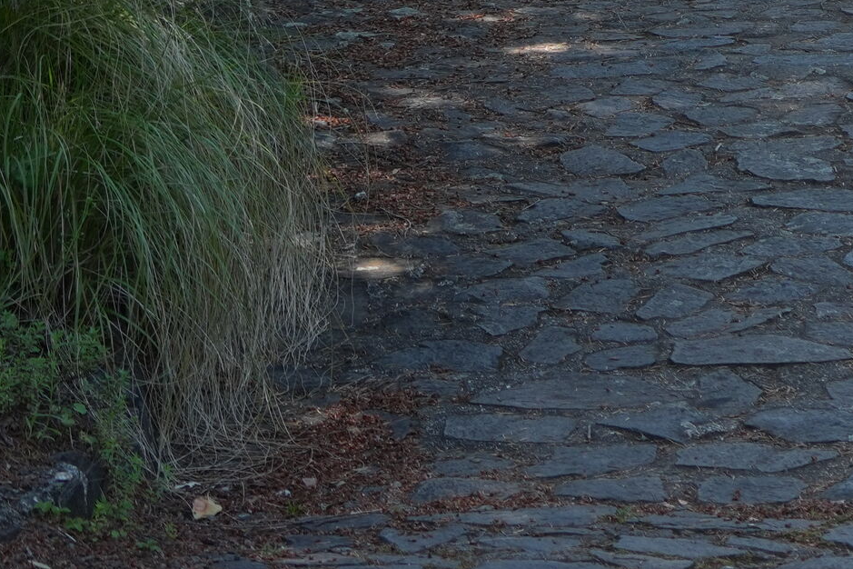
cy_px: -533
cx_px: 1299
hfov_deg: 8.7
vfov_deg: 5.8
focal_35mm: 230
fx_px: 5449
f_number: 4.5
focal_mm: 50
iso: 250
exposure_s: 1/250
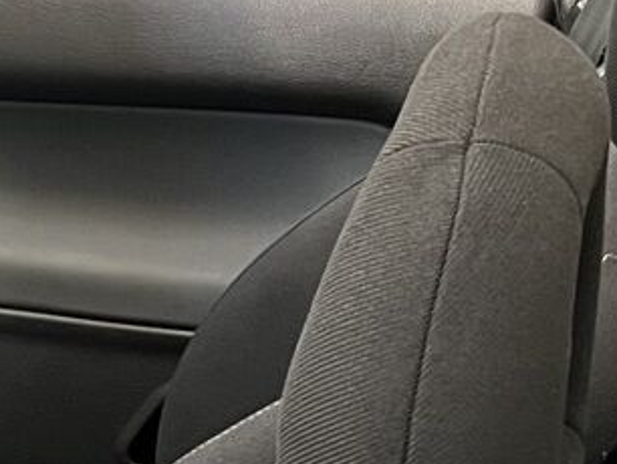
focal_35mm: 145
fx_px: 2587
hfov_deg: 12.3
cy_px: 702
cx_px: -539
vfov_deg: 9.9
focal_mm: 5.7
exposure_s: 1/50
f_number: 1.5
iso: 200
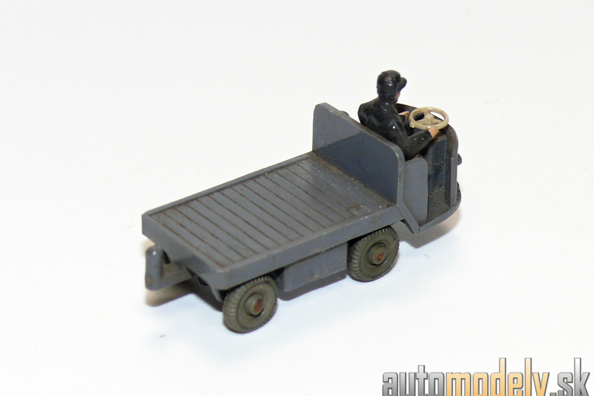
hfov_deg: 13.1
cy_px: 191
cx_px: 296
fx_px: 2590
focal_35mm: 157
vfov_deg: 8.7
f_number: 4
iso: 100
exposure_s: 1/30
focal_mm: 17.8
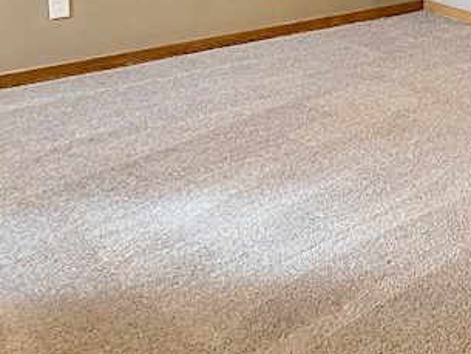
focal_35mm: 109
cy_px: 5
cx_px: 432
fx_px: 1484
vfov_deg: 13.4
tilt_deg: -12.5
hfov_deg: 17.7
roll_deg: -1.5
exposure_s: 1/60
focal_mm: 4.25
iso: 160
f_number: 1.8
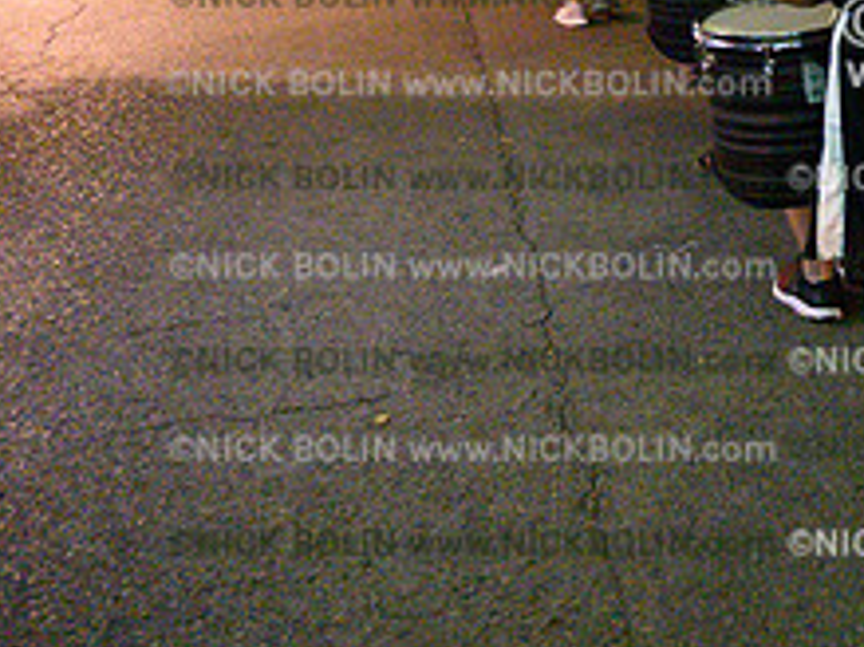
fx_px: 1522
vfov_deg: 22.4
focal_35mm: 61
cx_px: 1089
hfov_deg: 27.2
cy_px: -99
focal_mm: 24
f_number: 4
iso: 32000
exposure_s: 1/400
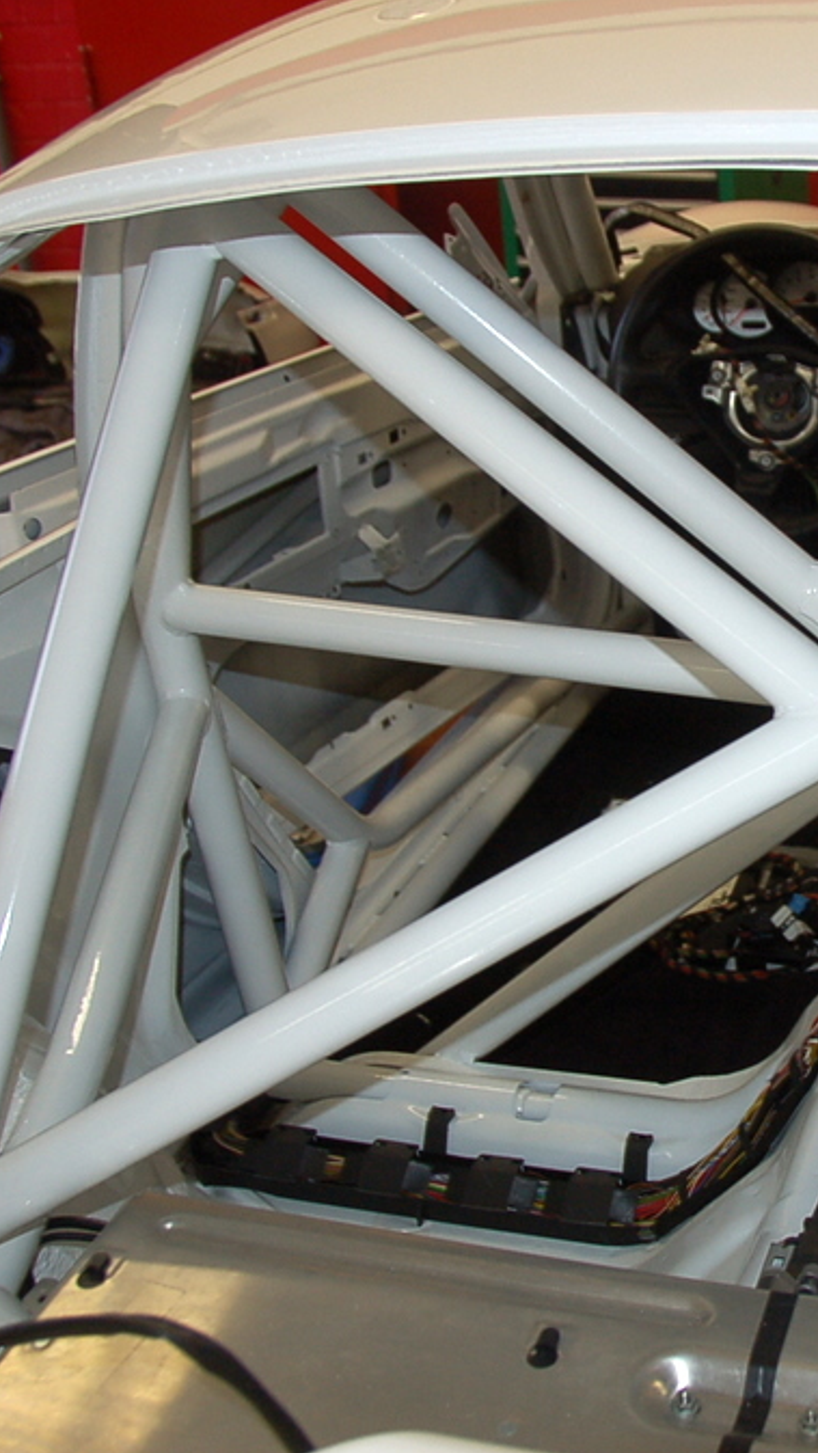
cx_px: 913
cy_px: 733
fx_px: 1657
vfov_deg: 47.3
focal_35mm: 43
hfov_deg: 25.6
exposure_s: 1/60
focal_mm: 18
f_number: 3.5
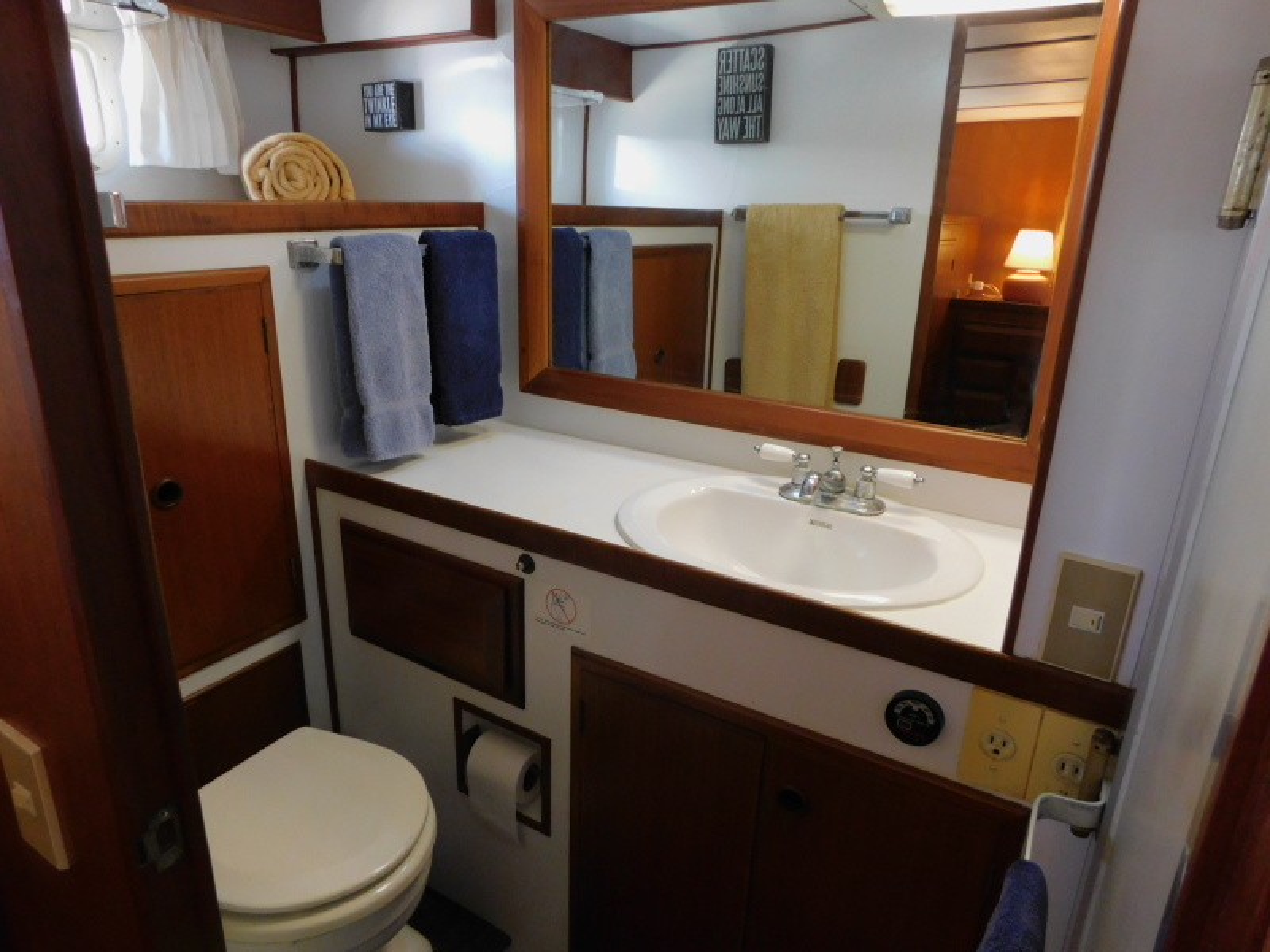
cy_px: 476
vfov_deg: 58.9
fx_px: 844
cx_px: 635
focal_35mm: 23
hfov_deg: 73.9
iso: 360
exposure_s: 1/30
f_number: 3
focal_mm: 4
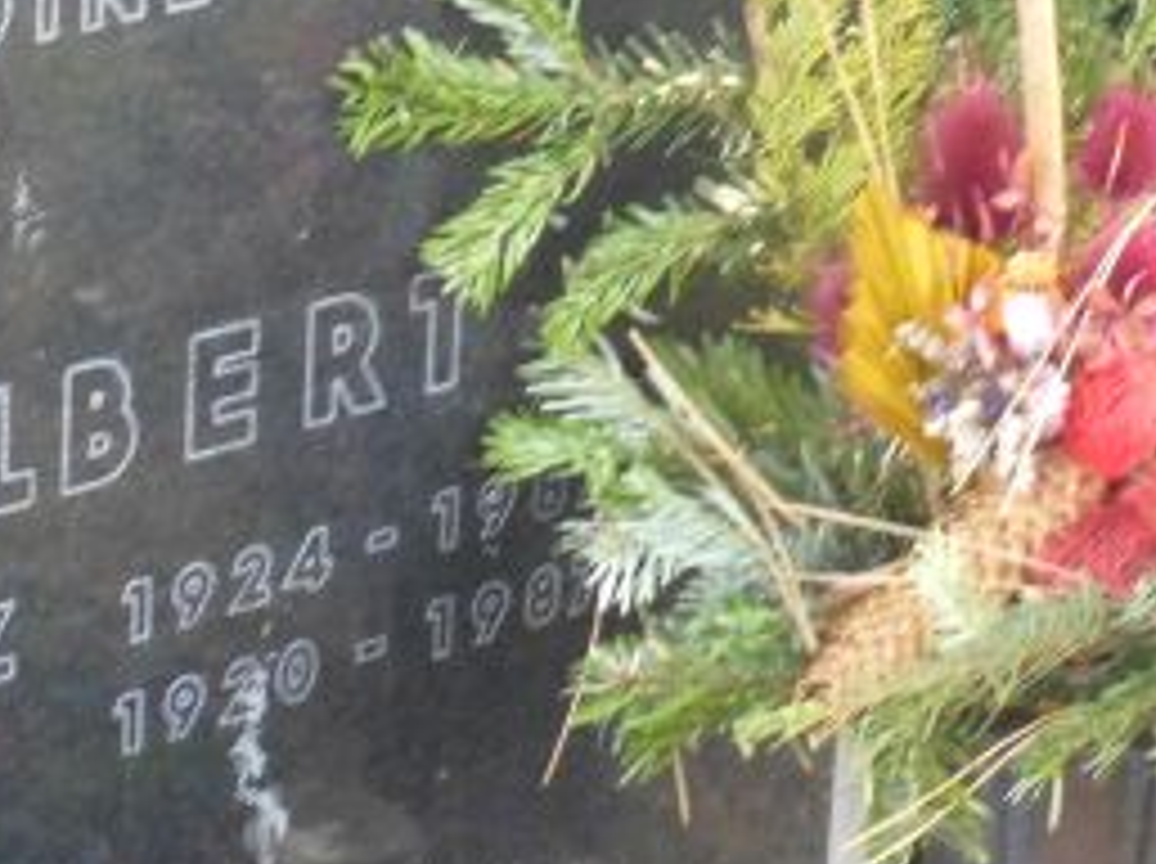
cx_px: -495
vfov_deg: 9.2
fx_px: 5302
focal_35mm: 159
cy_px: -32
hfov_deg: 12.0
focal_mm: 9
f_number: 4.4
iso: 800
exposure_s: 1/50
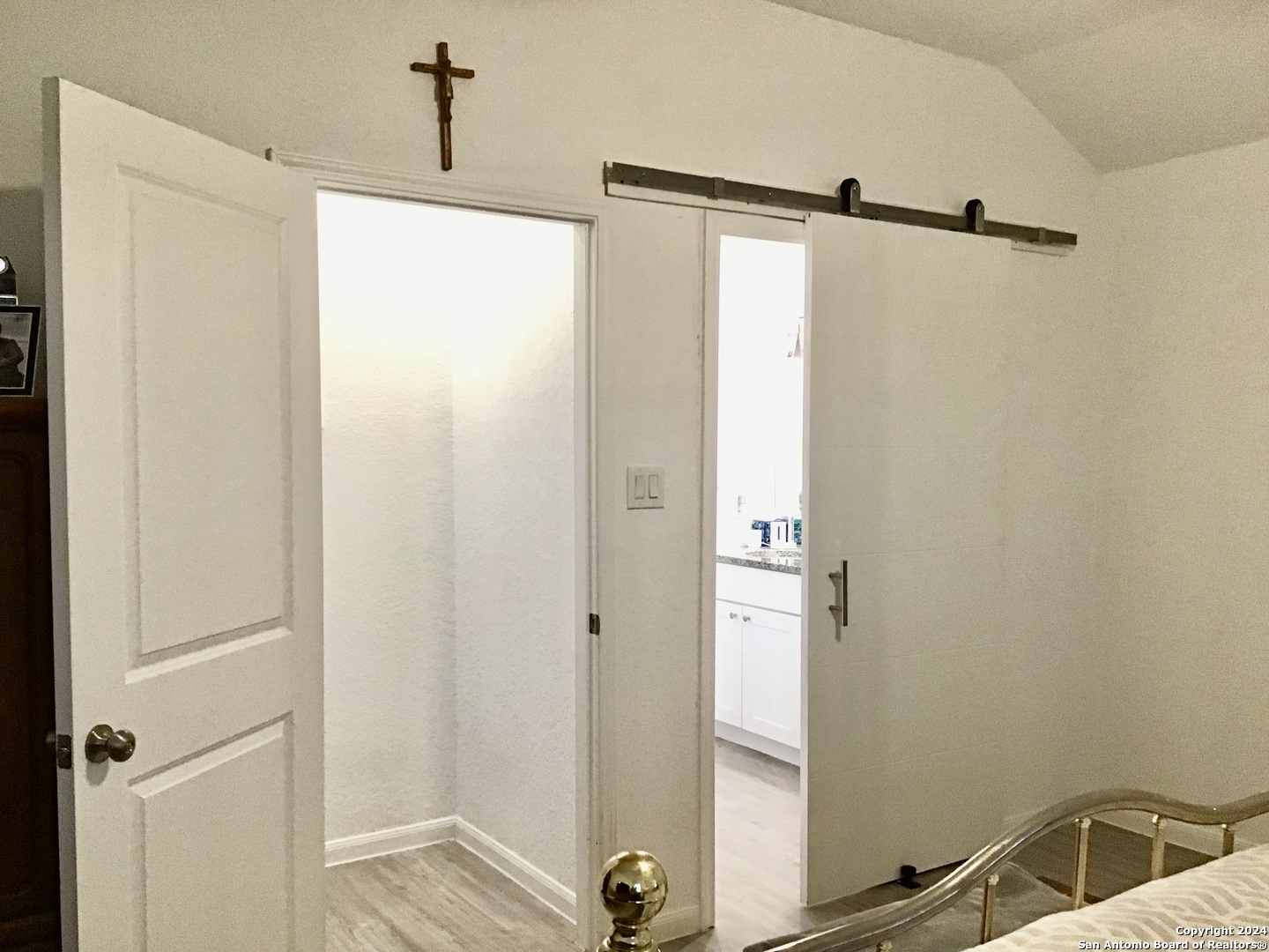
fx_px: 1136
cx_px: 634
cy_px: 476
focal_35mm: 31
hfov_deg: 58.4
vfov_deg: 45.4
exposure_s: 1/30
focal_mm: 3.3
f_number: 2.4
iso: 160
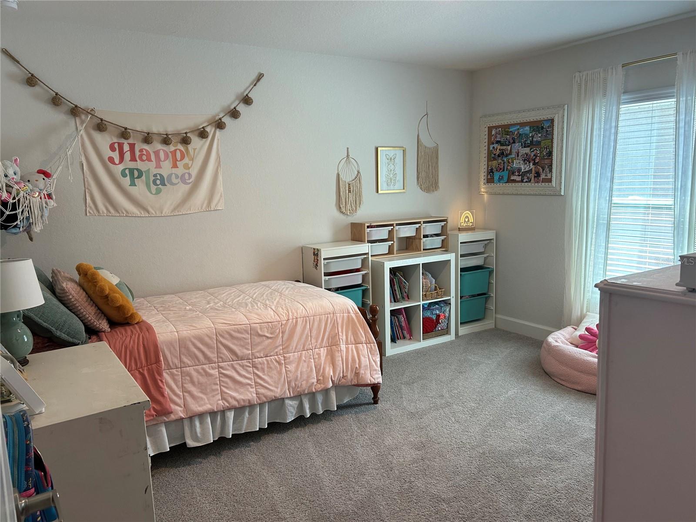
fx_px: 523
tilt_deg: -8.2
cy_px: 261
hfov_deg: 67.3
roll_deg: +2.0
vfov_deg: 53.1
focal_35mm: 26
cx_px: 348
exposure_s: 1/120
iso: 125
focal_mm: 5.7
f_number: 1.5
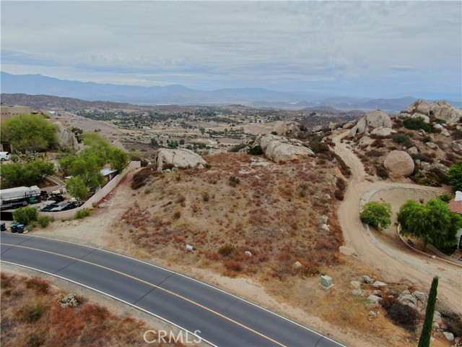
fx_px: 320
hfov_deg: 71.6
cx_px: 231
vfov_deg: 56.8
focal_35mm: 24
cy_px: 174
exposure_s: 1/800
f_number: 2.8
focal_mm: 4.39
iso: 100
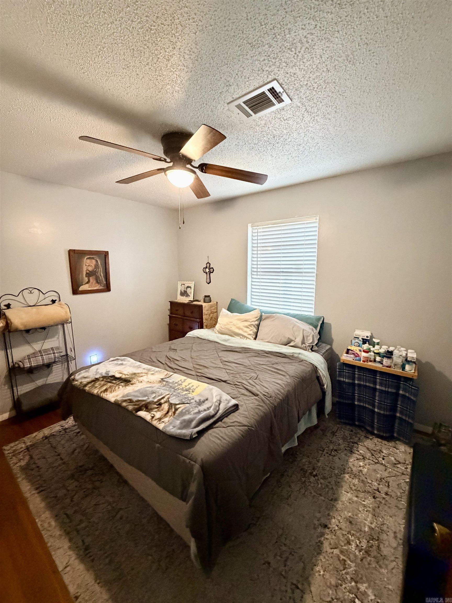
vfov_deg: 102.1
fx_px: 244
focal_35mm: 14
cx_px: 226
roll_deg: -0.4
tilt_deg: -9.3
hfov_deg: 85.7
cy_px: 302
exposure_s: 1/60
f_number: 2.2
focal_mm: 2.22
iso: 1000
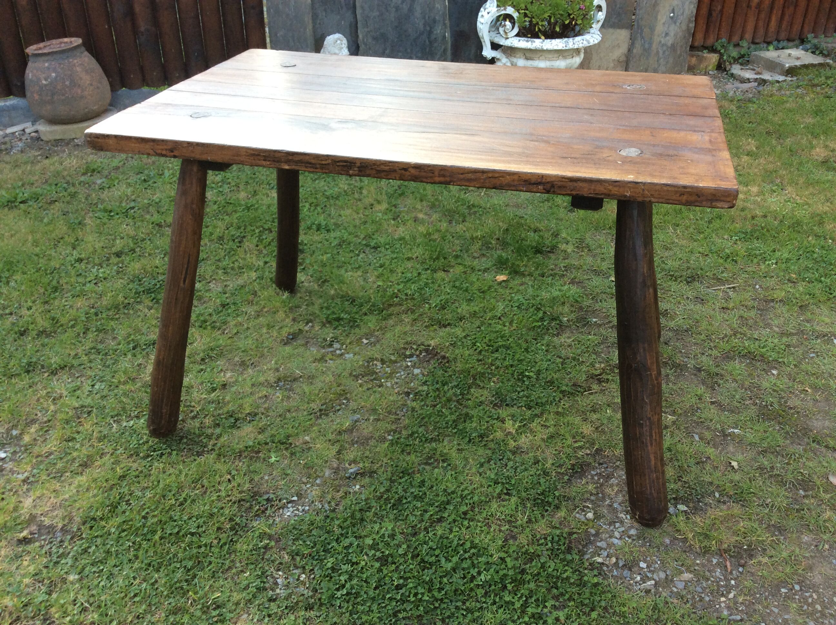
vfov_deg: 44.1
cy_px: 312
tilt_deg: -32.9
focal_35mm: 32
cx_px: 418
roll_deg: +0.9
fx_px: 772
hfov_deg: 56.9
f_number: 2.4
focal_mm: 3.3
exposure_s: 1/100
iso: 50
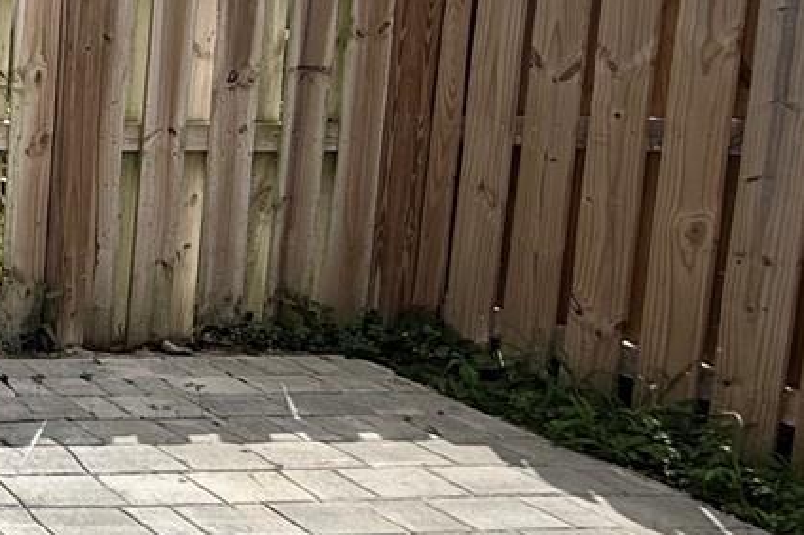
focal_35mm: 55
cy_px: 9
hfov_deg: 22.2
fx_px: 1227
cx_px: -633
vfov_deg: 23.6
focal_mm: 2.22
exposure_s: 1/2320
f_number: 2.2
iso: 50
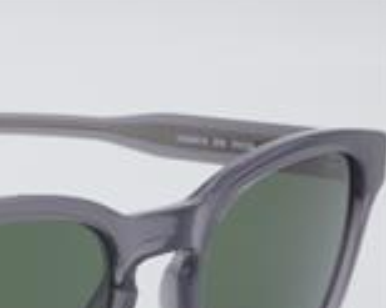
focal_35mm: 183
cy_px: 318
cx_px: -103
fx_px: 2089
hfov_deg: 10.4
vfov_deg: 8.4
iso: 100
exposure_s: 1/3
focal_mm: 50
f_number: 32
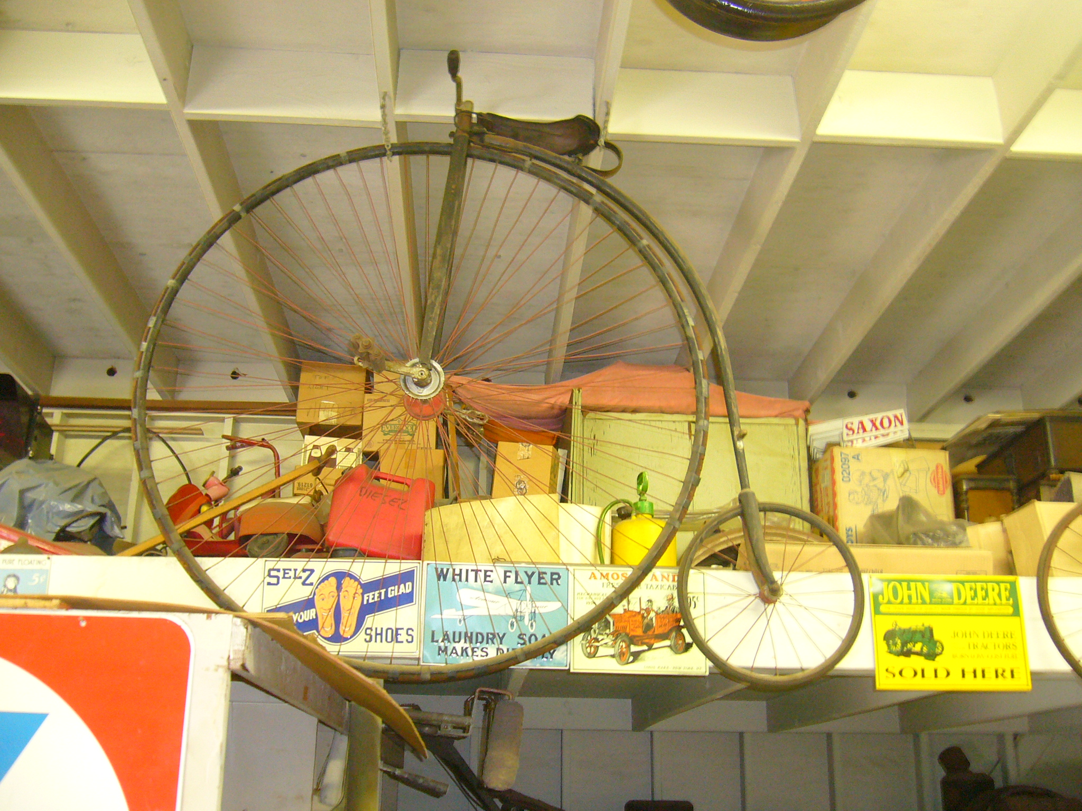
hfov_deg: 52.6
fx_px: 1094
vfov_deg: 40.7
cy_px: 406
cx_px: 541
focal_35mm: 35
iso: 200
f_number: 2.8
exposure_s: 1/8
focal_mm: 5.8
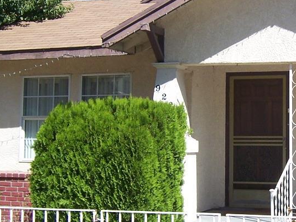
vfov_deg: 19.9
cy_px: 88
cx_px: 250
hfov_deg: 25.7
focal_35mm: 74
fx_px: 633
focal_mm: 5.5
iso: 80
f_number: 3.4
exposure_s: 1/750
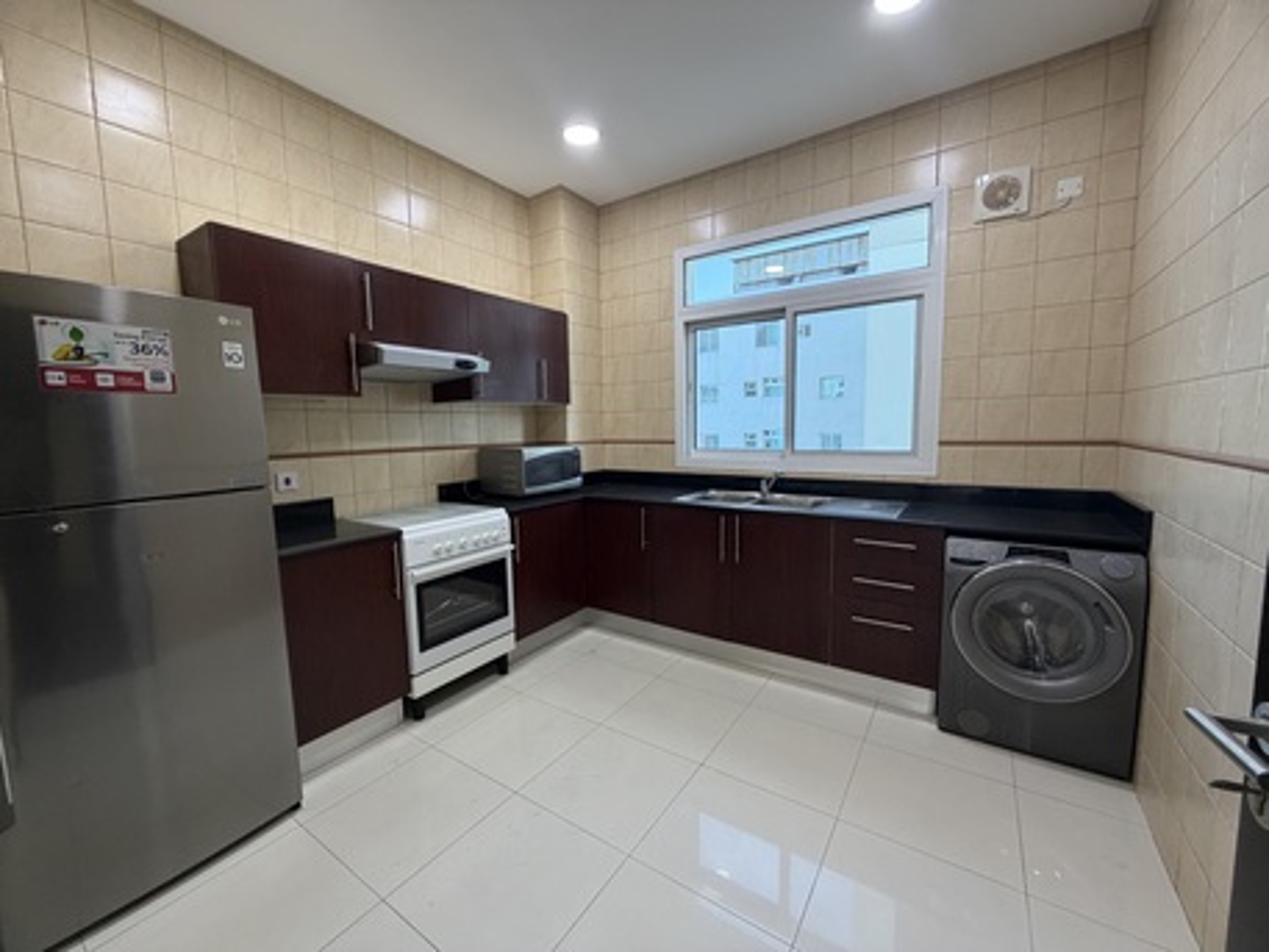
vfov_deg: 85.7
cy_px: 476
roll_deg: +1.3
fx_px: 513
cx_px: 634
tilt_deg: -6.6
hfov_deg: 102.0
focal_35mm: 14
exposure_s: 1/50
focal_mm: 2.22
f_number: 2.2
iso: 200
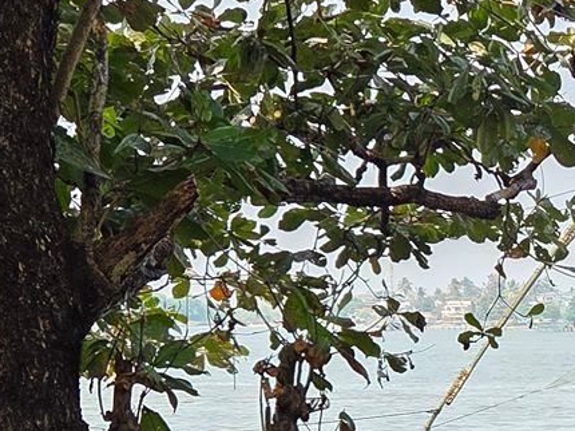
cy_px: 477
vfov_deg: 13.5
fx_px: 1776
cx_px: 853
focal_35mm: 107
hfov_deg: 16.8
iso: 80
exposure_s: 1/1668
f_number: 1.8
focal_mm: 5.4
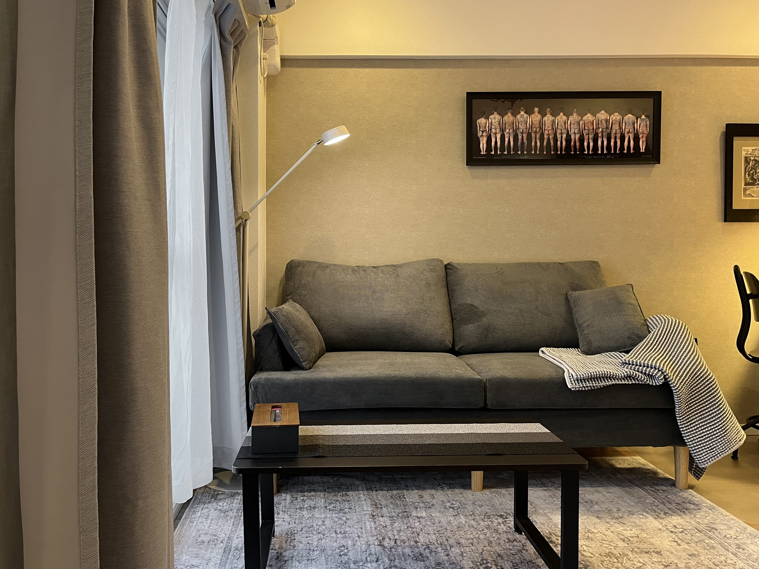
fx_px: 570
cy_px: 284
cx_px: 380
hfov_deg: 67.3
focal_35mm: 26
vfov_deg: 53.1
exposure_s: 1/50
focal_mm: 5.1
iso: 250
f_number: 1.6
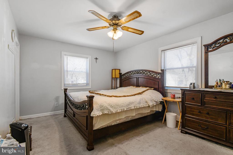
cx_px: 116
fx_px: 97
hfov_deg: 100.4
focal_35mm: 15
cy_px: 78
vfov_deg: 77.3
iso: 200
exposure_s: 1/13
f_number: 9
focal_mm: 10
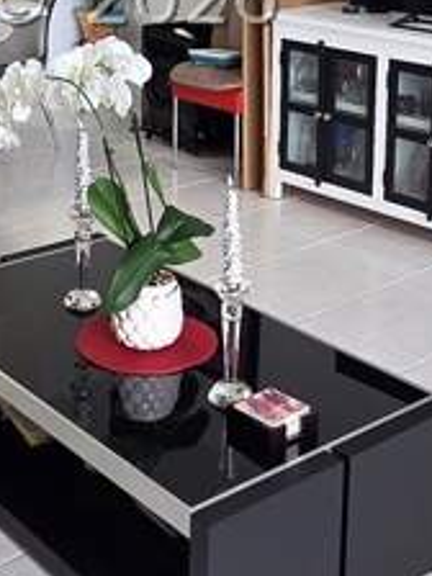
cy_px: -5
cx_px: 177
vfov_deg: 29.1
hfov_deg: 23.6
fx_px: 1032
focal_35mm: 62
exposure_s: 1/120
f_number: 2.2
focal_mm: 2.2
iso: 200
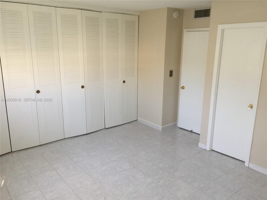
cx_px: 134
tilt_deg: -13.4
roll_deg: -1.7
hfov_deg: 61.7
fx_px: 224
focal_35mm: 29
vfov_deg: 48.2
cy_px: 100
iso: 50
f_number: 2.2
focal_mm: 4.15
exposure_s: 1/15
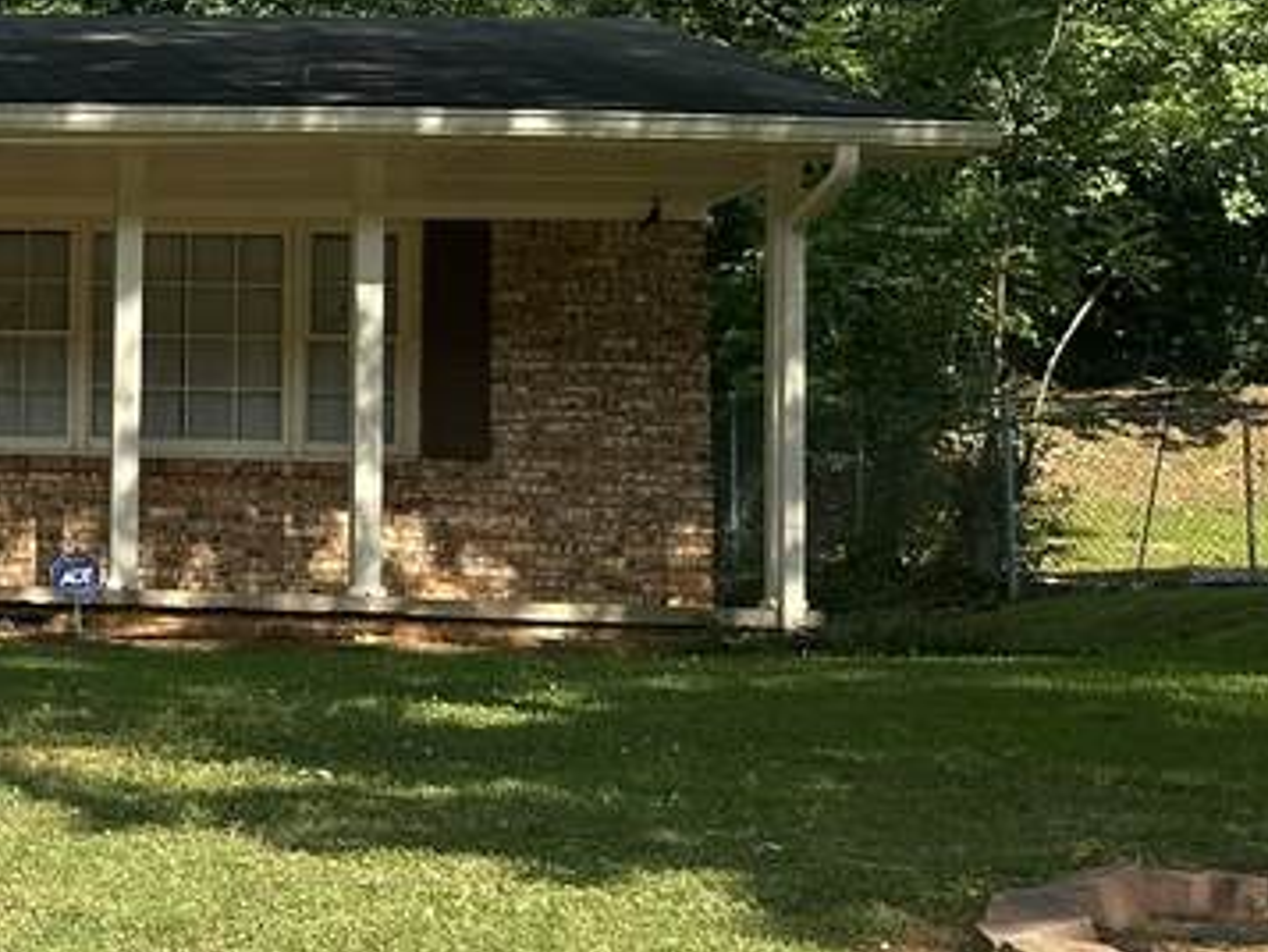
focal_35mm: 86
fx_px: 3151
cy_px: 558
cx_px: -629
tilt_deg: +2.5
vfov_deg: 17.2
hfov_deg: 19.8
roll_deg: -2.4
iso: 80
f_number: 1.78
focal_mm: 6.86
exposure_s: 1/1721
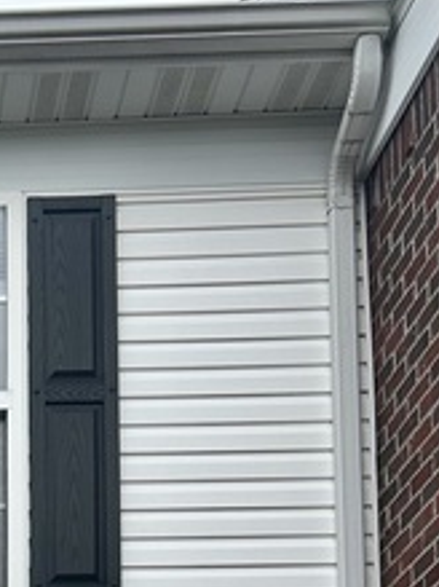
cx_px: -270
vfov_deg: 17.8
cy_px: 954
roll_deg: -1.3
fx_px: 1608
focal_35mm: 95
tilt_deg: +5.7
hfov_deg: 14.3
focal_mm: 5.7
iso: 50
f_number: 1.5
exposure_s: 1/3831
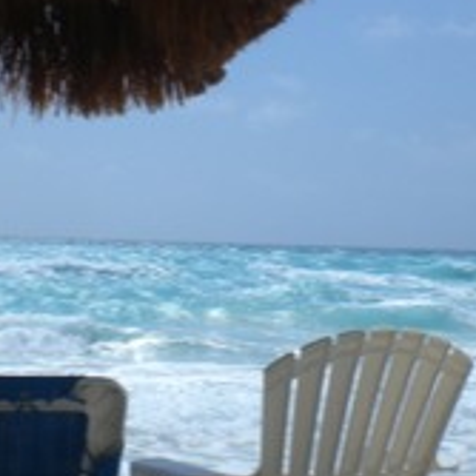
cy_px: 262
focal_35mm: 94
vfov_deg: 18.5
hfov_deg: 18.5
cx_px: 182
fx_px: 1462
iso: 50
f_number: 4.4
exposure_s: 1/2000
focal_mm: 6.3
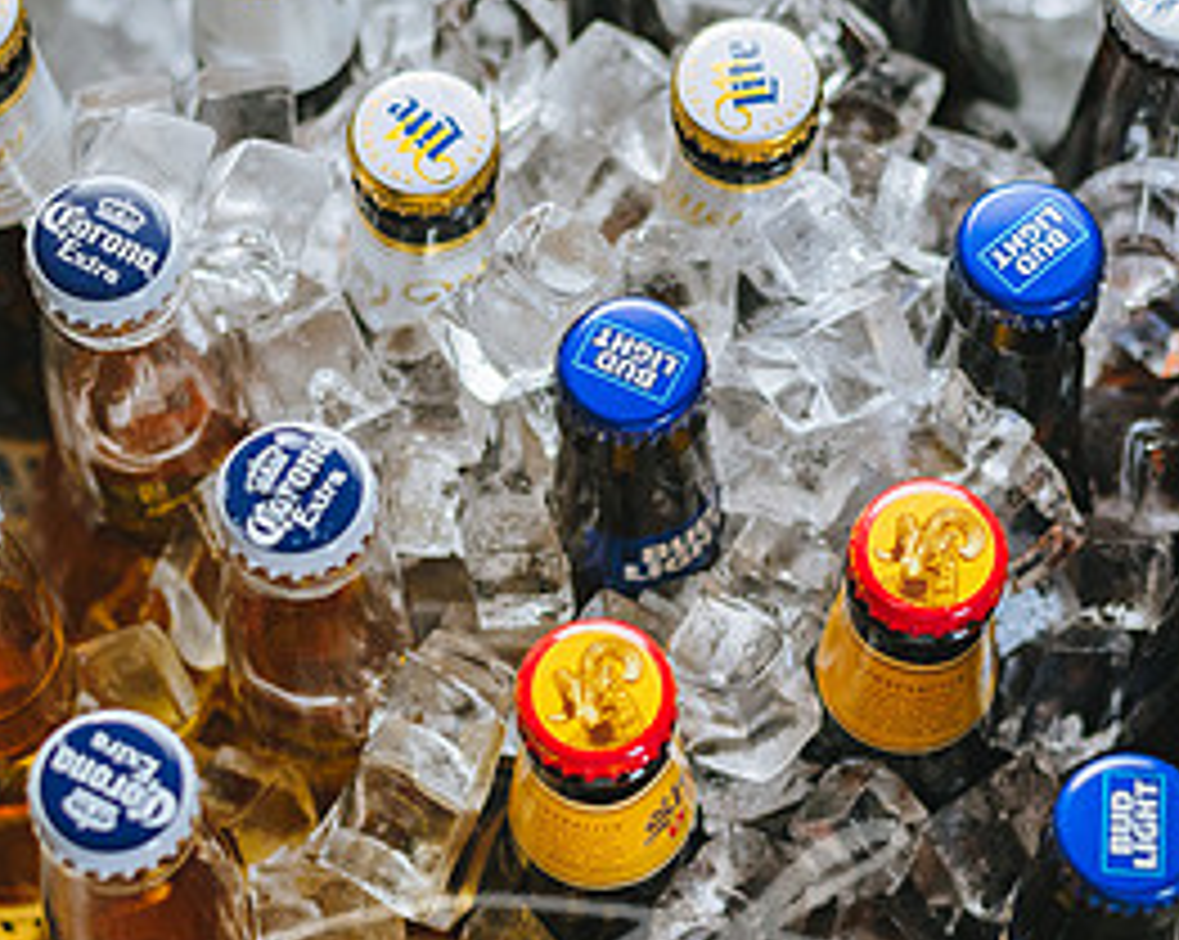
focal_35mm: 104
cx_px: 648
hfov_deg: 18.5
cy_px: 564
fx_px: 3625
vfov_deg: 14.8
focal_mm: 50
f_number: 2.8
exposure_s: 1/320
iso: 1600
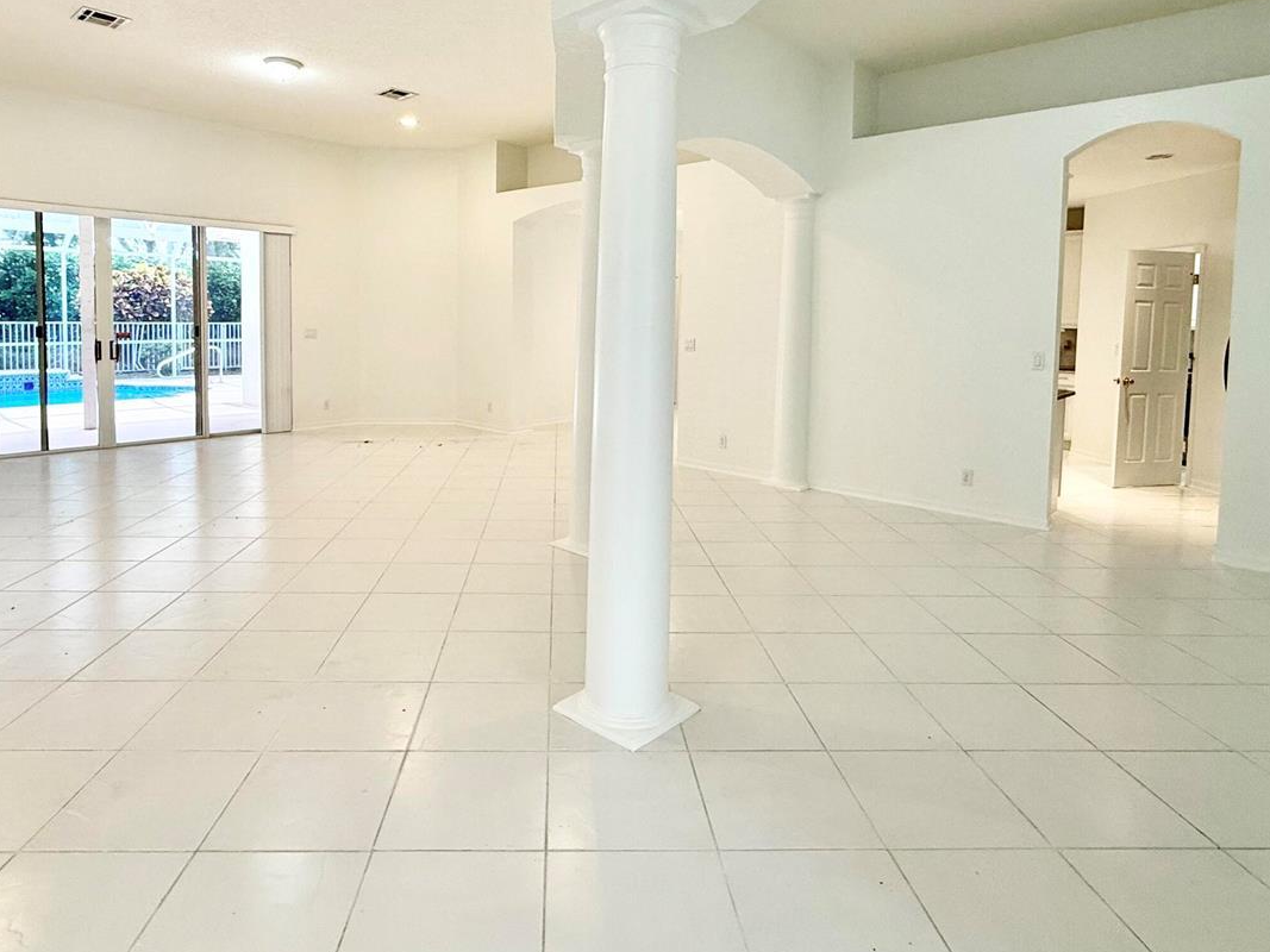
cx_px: 583
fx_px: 770
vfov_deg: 62.6
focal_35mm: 21
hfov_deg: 78.8
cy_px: 361
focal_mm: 2.22
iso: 125
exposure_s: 1/120
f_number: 2.2
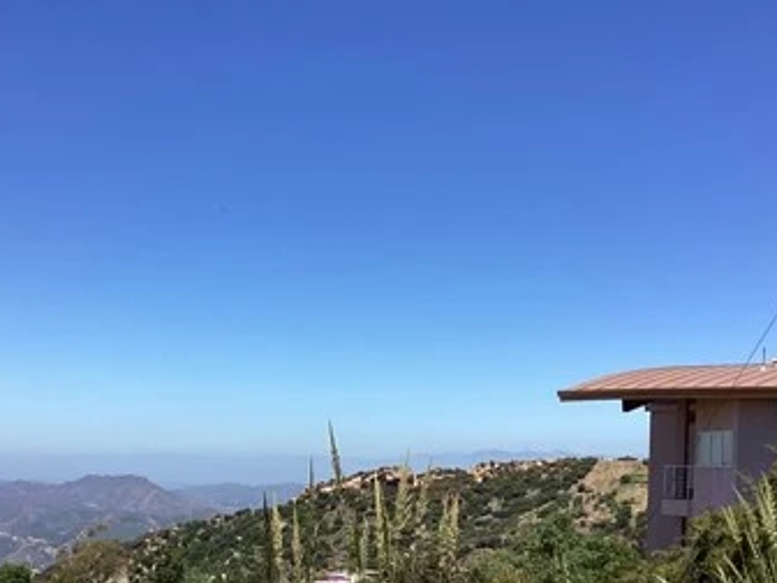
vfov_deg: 24.4
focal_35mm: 59
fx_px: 1324
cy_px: 481
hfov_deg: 32.7
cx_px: 342
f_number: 2.4
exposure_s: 1/1456
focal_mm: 3.3
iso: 25
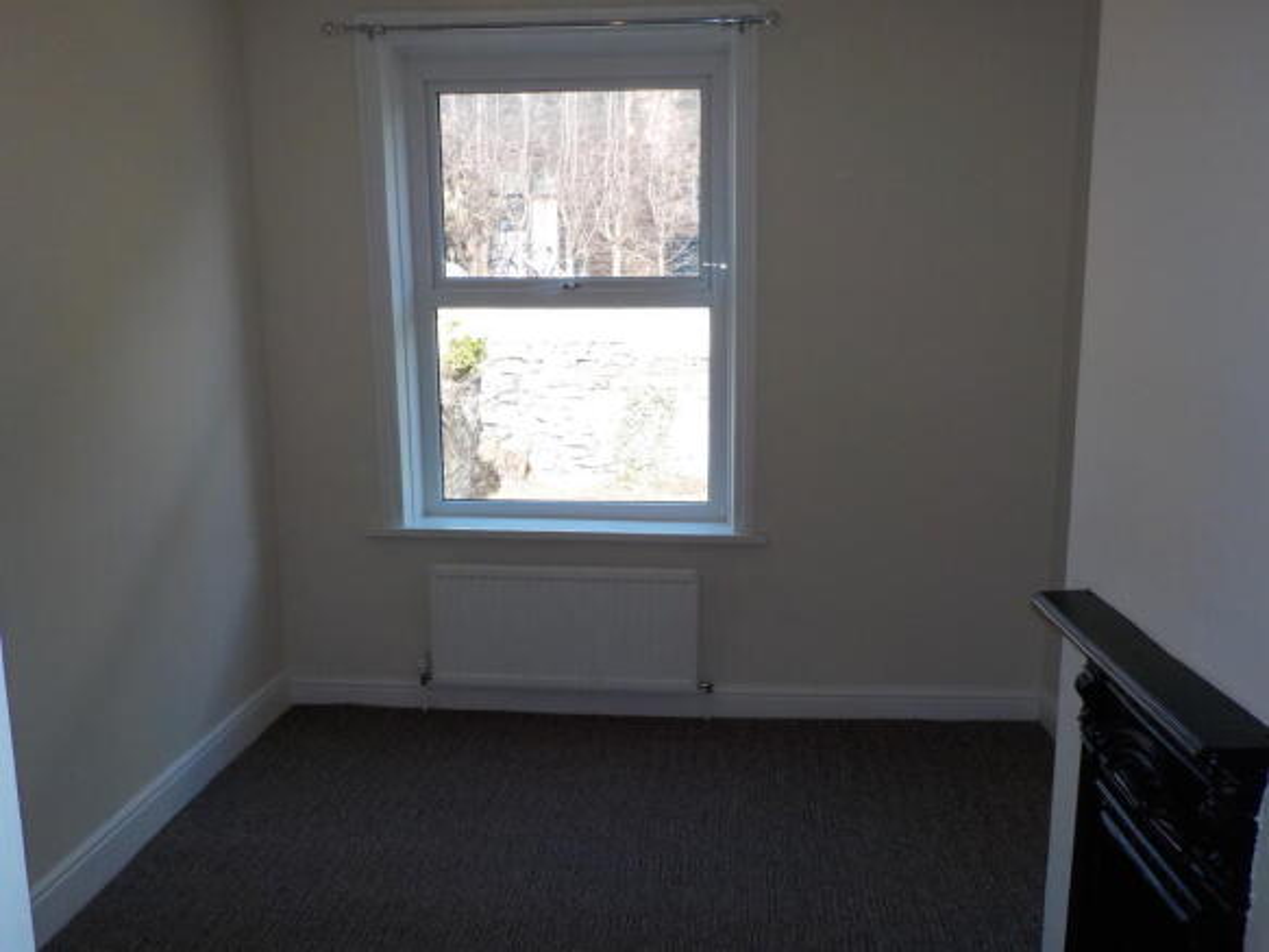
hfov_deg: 60.0
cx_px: 634
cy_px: 476
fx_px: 1100
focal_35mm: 30
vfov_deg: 46.8
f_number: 3.3
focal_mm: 4.1
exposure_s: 1/160
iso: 125
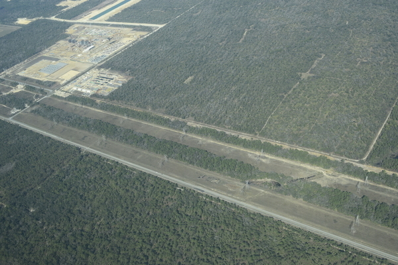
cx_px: 199
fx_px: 431
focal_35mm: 39
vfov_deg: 34.2
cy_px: 132
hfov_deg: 49.6
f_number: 9
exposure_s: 1/320
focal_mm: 26
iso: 200
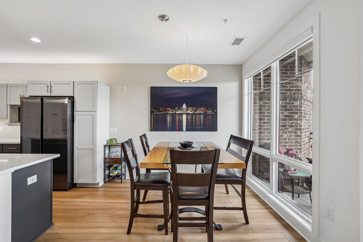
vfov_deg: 70.4
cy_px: 121
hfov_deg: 93.3
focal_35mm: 17
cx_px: 182
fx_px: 171
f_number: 8
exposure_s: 1/15
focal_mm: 17
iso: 320
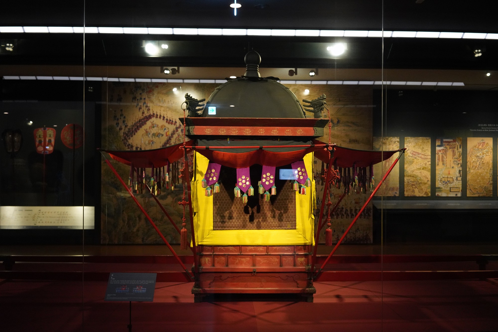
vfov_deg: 37.9
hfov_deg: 54.4
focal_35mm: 35
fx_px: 484
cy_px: 166
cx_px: 249
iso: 6400
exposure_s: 1/80
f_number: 4.5
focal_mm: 35
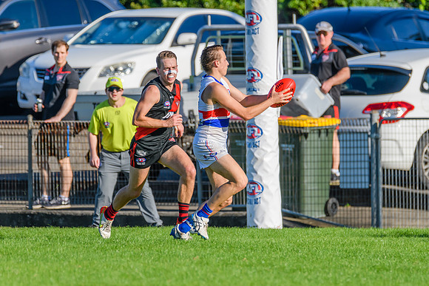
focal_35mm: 723
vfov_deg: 1.9
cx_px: 224
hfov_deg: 2.9
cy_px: 179
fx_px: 8618
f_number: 8
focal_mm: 500
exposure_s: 1/2000
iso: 800
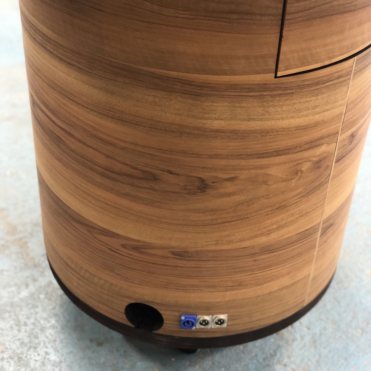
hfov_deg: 27.7
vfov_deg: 27.7
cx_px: 184
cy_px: 174
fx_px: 752
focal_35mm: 62
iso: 125
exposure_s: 1/25
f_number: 2.4
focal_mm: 6
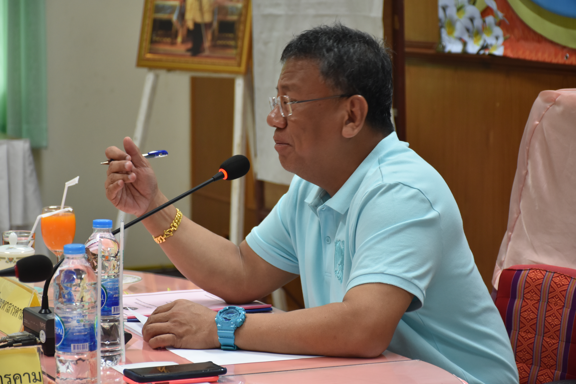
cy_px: 192
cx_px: 288
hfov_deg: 17.1
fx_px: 1920
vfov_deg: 11.4
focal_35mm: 120
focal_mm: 80
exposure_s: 1/50
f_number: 5.3
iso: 800
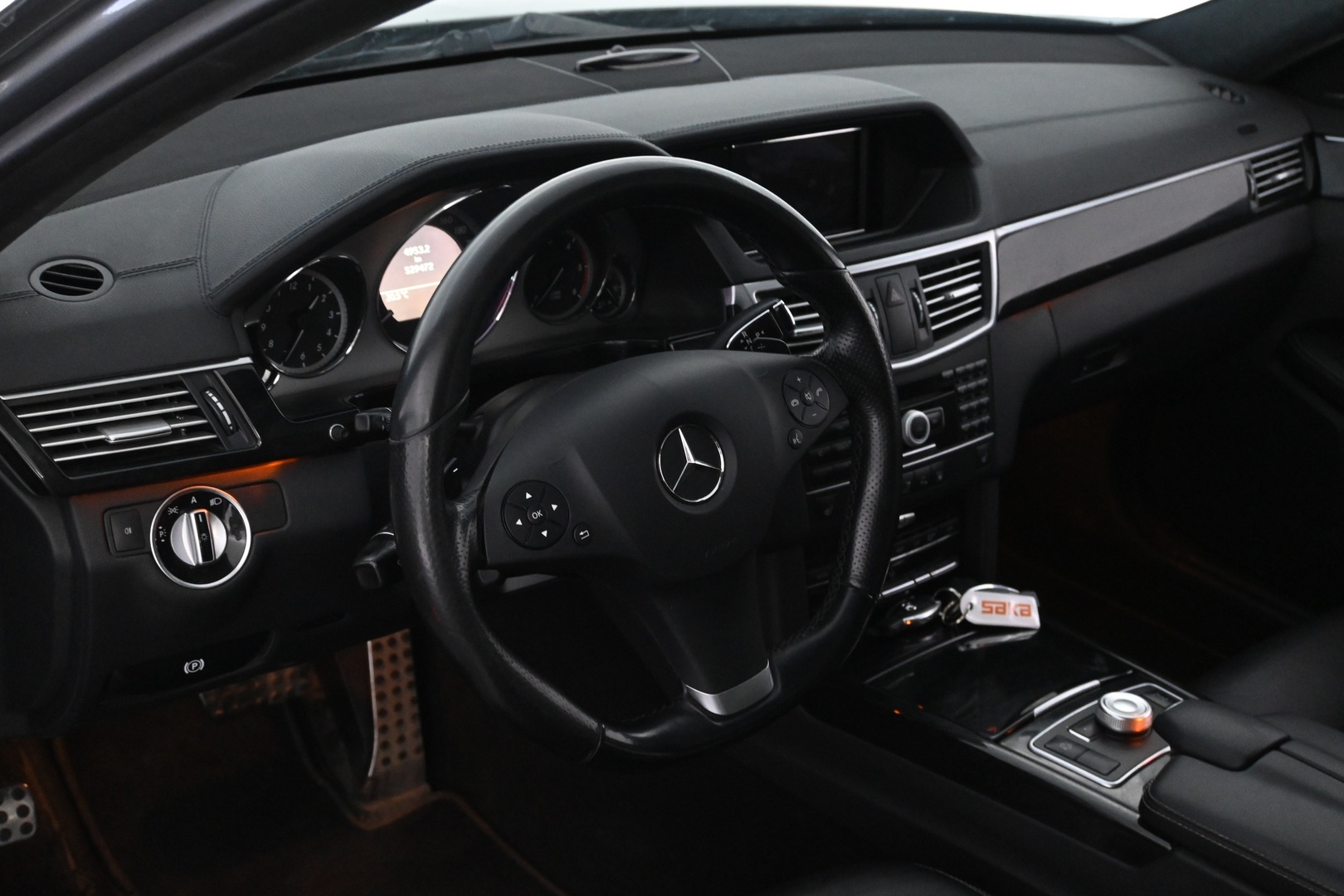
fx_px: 1568
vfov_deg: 31.9
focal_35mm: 42
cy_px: 448
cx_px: 672
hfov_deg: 46.4
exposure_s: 1/50
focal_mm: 28
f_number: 4.5
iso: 4000
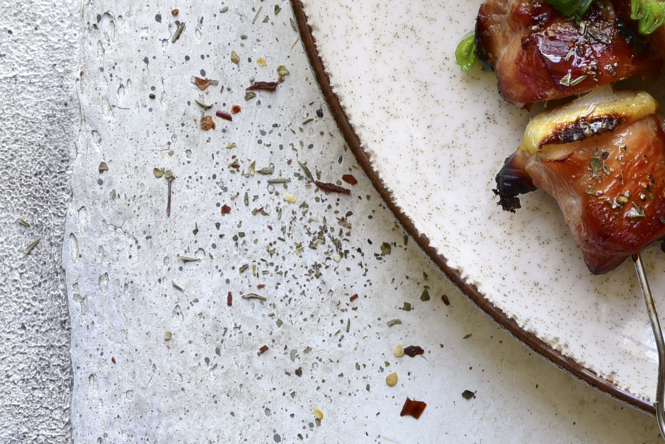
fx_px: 3418
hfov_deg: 10.9
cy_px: -146
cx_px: 774
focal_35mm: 185
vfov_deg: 7.3
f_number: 14
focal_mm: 60
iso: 250
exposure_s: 1/2.5
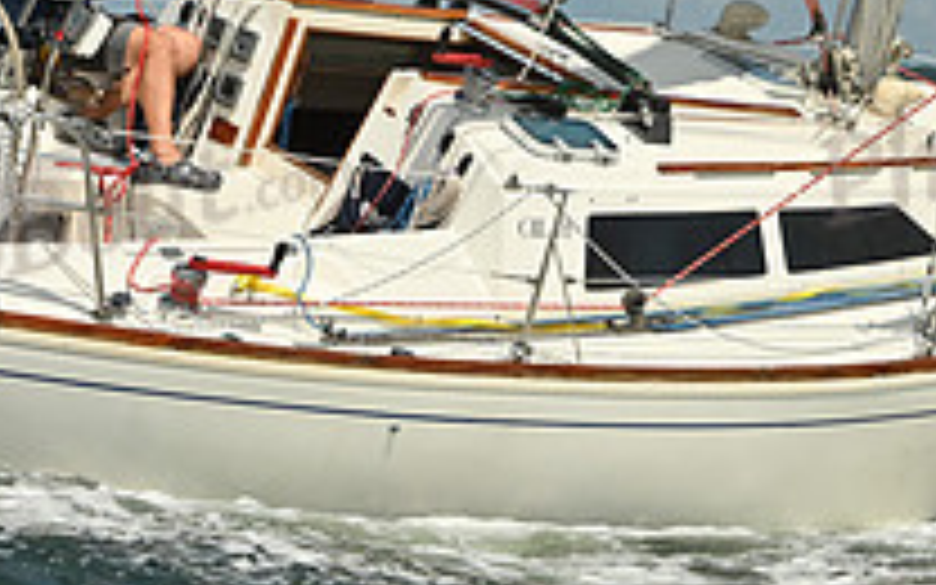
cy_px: -61
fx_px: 5076
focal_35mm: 199
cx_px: 590
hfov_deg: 10.5
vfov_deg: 6.6
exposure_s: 1/1250
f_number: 10
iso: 250
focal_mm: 70
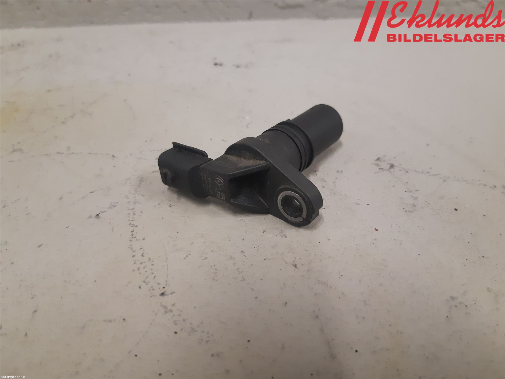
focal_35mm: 26
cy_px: 190
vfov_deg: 53.1
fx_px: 379
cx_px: 252
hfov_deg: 67.3
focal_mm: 3.93
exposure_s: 1/60
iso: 200
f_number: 1.7
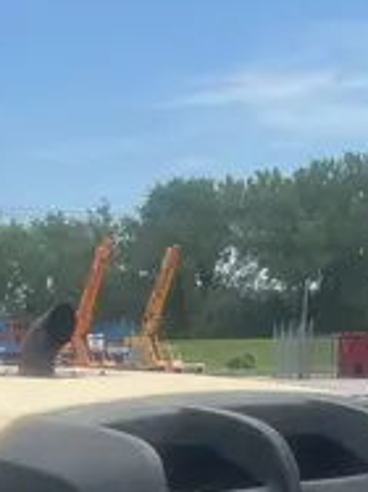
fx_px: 1447
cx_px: -50
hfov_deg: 14.1
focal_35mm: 102
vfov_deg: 17.8
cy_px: 664
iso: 50
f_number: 1.6
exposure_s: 1/2899
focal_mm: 5.1
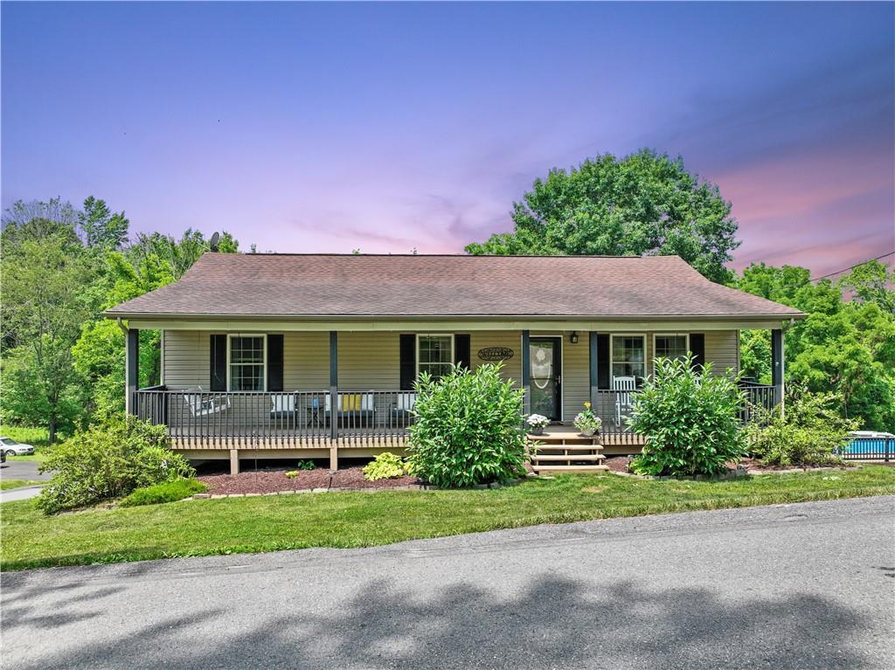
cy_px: 335
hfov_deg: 71.6
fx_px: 620
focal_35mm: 24
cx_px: 448
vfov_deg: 56.8
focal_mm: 12.29
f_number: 2.8
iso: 100
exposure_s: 1/2500
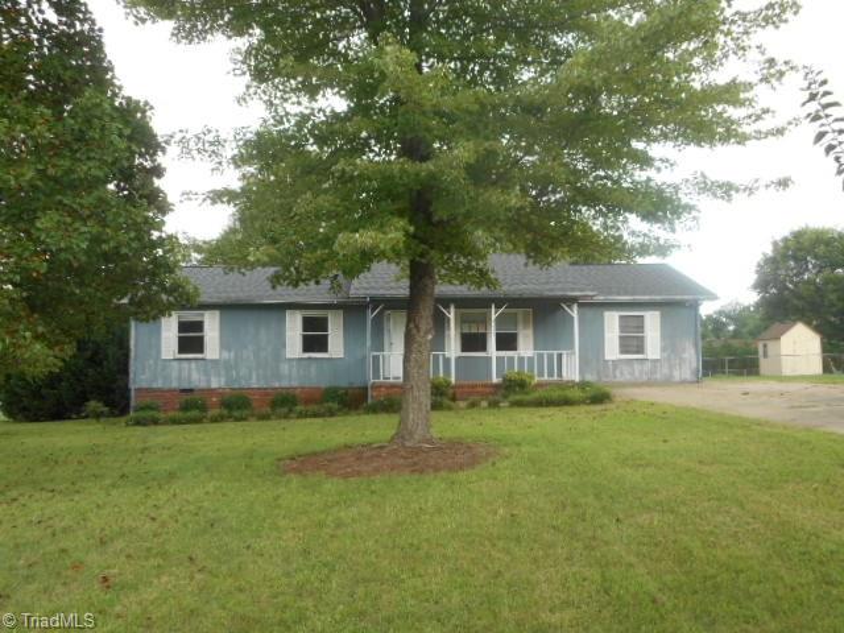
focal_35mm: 34
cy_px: 316
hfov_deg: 54.0
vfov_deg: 41.8
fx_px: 829
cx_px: 422
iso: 80
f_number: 4.2
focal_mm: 6
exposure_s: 1/60
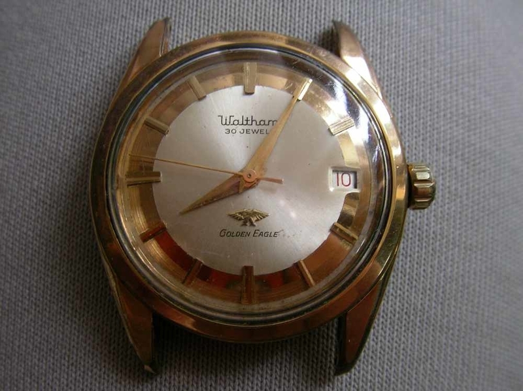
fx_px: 573
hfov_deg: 49.0
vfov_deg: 37.6
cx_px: 262
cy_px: 196
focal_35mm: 38
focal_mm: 5.8
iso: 90
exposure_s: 1/30.1
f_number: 3.5
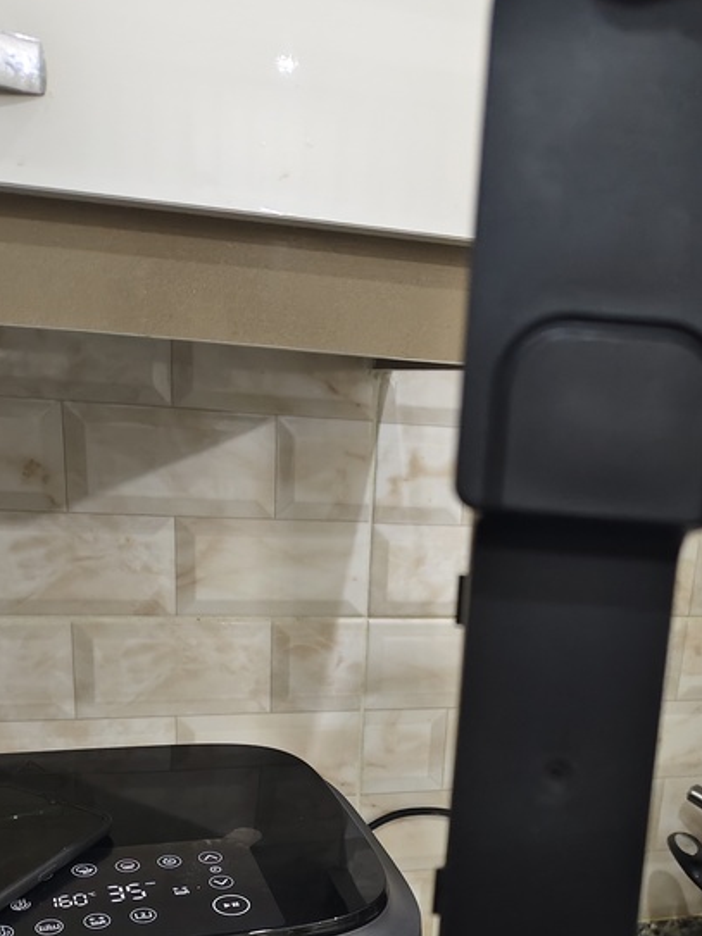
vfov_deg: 45.1
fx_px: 1055
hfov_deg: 36.7
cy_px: 767
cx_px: 419
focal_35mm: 39
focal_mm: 5.56
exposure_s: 1/33.3
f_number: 1.88
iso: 2183
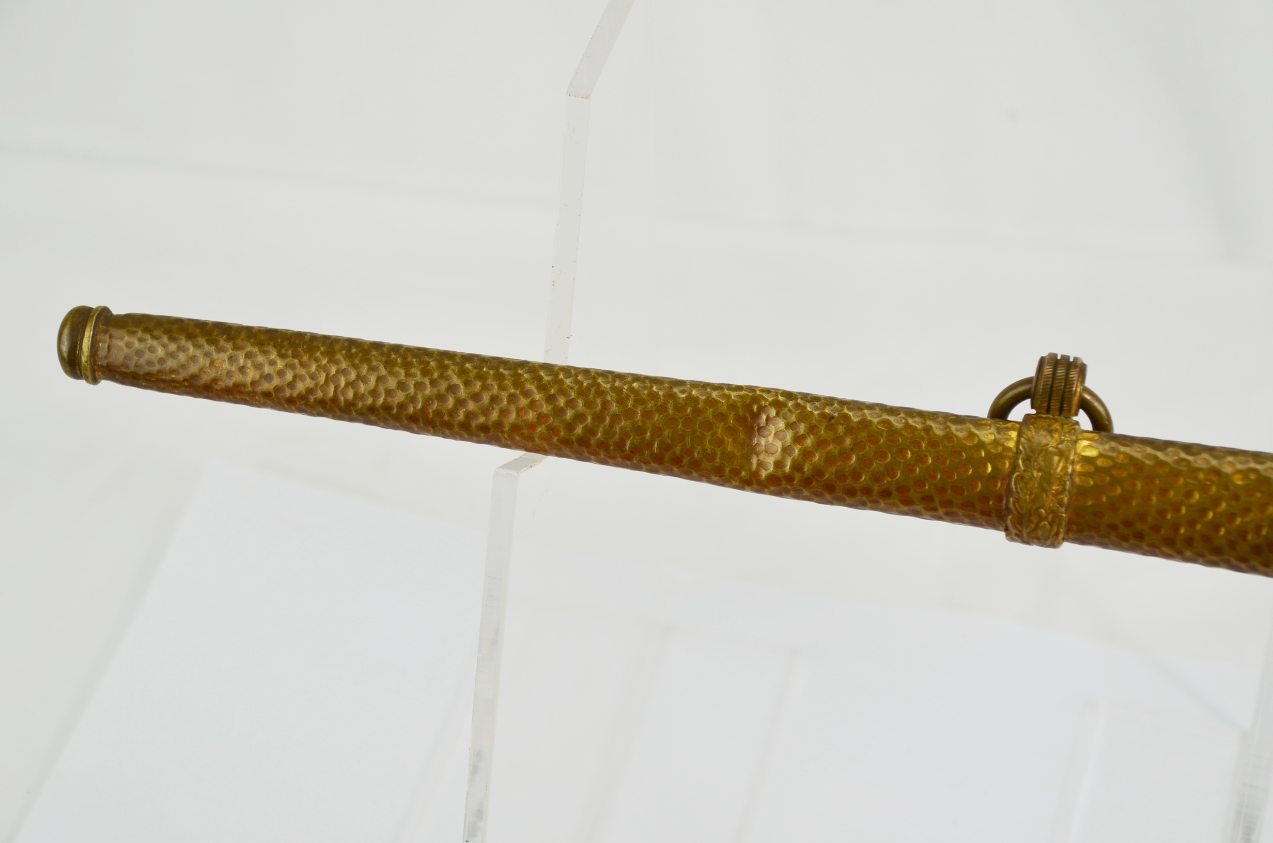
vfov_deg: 17.4
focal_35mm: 78
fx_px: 2752
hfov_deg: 26.0
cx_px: 636
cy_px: 422
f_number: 5.6
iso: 200
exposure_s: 1/125
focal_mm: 52
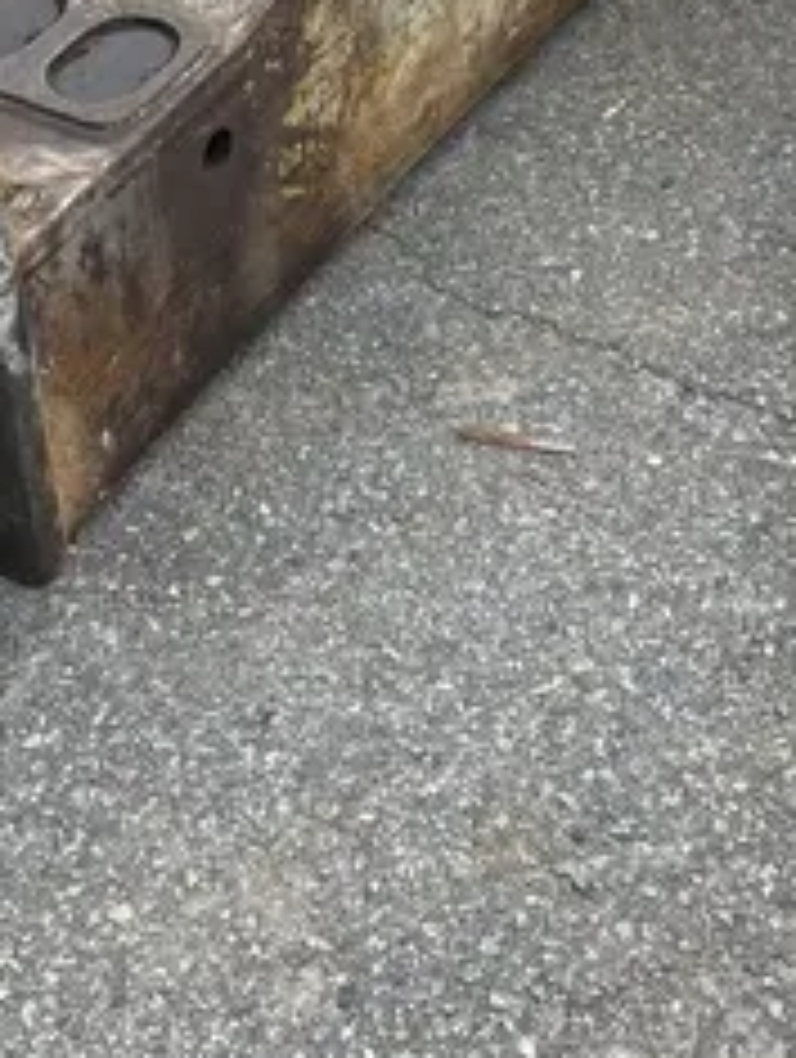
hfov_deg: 18.3
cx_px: 369
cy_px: 182
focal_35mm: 81
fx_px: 2477
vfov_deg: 23.7
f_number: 1.6
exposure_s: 1/418
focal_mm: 4.2
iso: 32
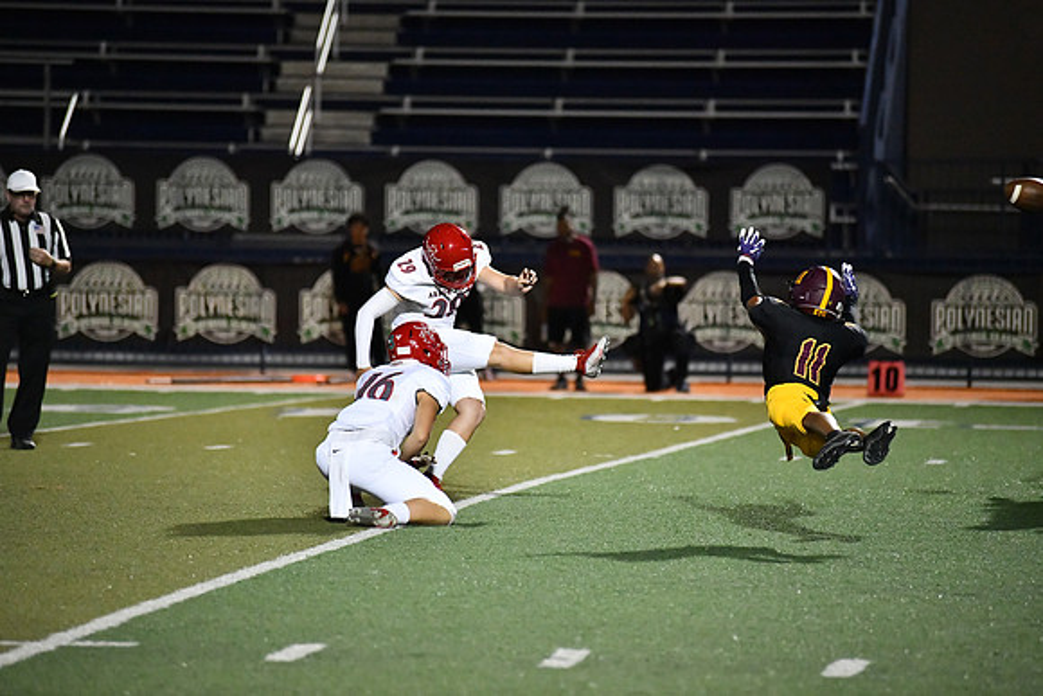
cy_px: 348
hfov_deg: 10.3
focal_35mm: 200
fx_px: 5796
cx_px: 522
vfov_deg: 6.9
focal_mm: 200
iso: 11400
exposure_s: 1/3200
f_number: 2.8
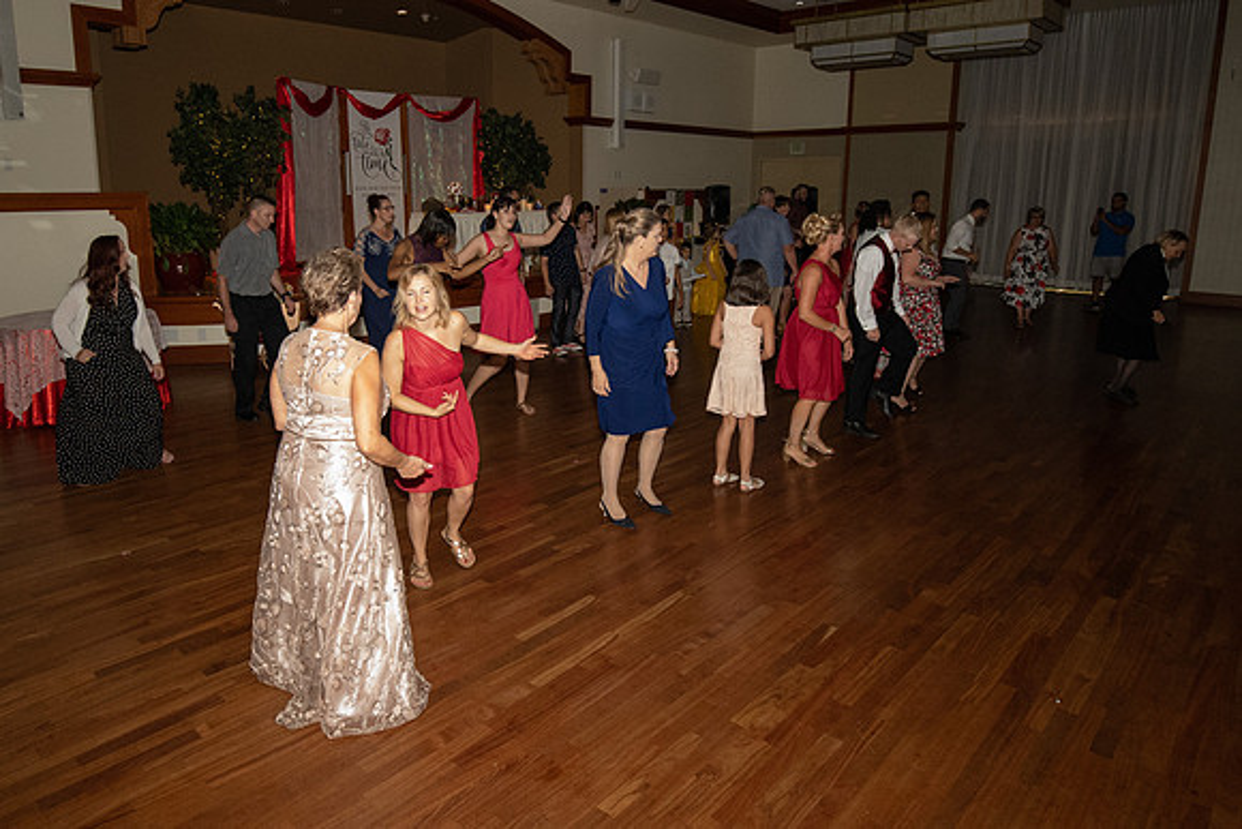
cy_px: 343
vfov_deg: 54.5
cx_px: 546
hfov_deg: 75.3
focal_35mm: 23
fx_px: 800
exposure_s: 1/250
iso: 8000
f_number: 5.6
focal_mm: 16
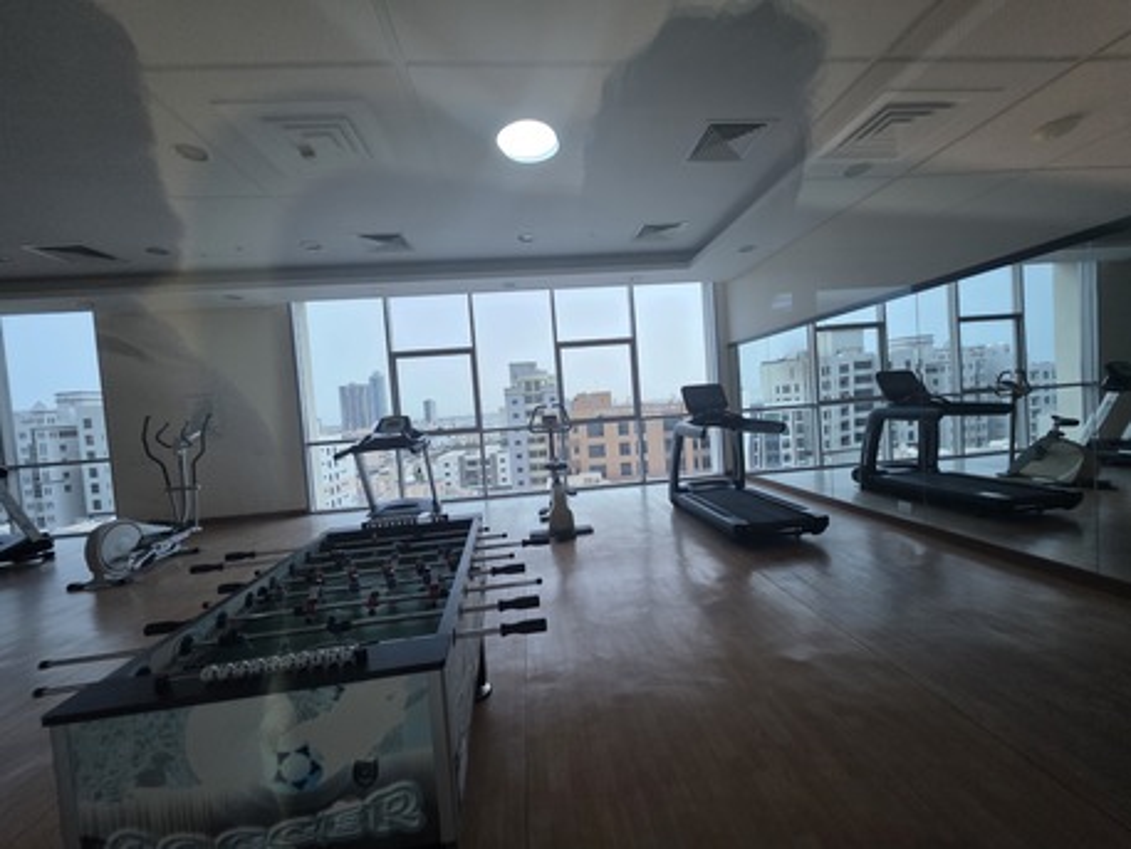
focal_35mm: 13
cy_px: 424
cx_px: 566
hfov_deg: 106.2
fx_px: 425
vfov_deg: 89.9
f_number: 1.9
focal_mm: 2.2
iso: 400
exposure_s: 1/60
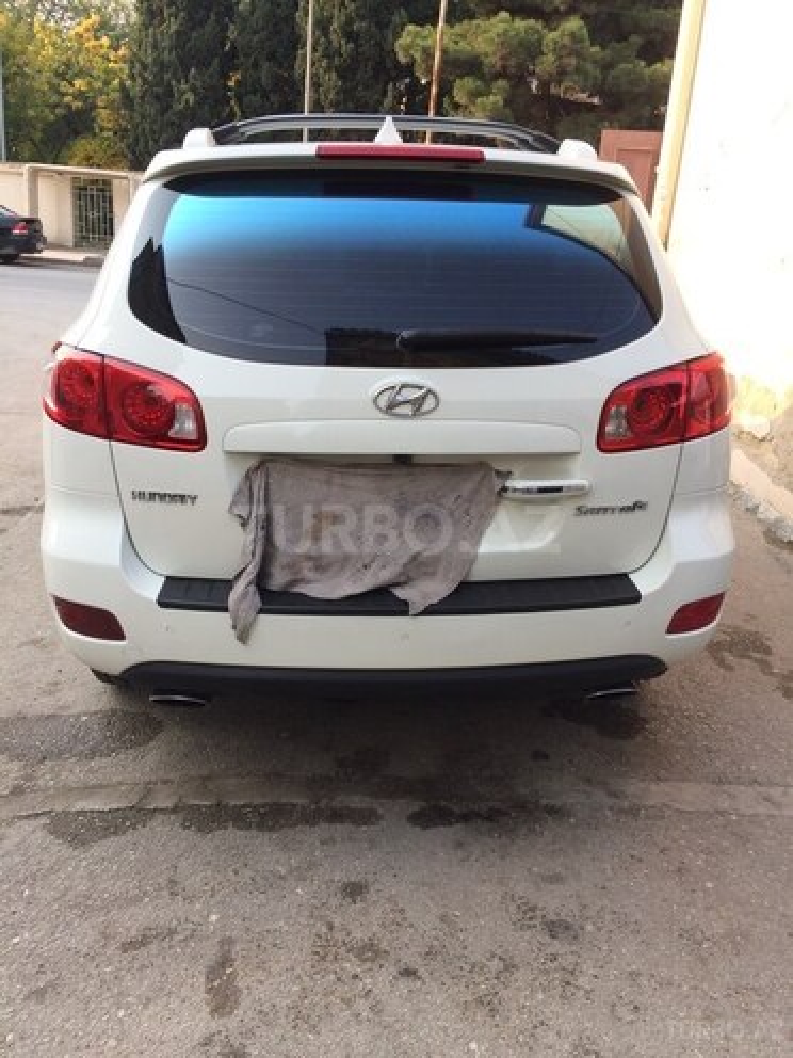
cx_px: 396
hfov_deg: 48.2
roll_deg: -3.9
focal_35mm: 29
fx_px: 886
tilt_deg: -17.1
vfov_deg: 61.7
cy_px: 529
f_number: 2.2
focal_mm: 4.15
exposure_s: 1/354
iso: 32
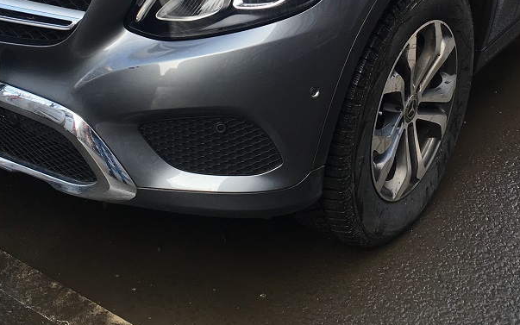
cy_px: -61
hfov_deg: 30.2
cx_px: 263
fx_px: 964
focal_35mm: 68
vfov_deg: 18.2
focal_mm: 4.15
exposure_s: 1/188
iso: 25
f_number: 2.2
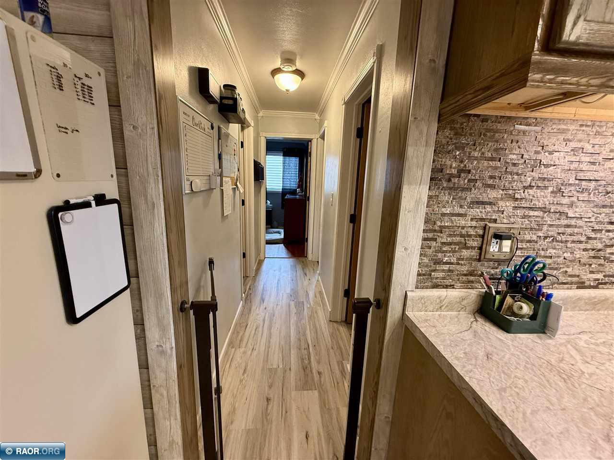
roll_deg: -1.5
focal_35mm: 14
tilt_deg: -10.9
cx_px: 307
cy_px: 230
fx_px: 248
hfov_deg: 102.1
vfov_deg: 85.7
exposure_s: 1/60
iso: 320
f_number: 2.2
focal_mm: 2.22
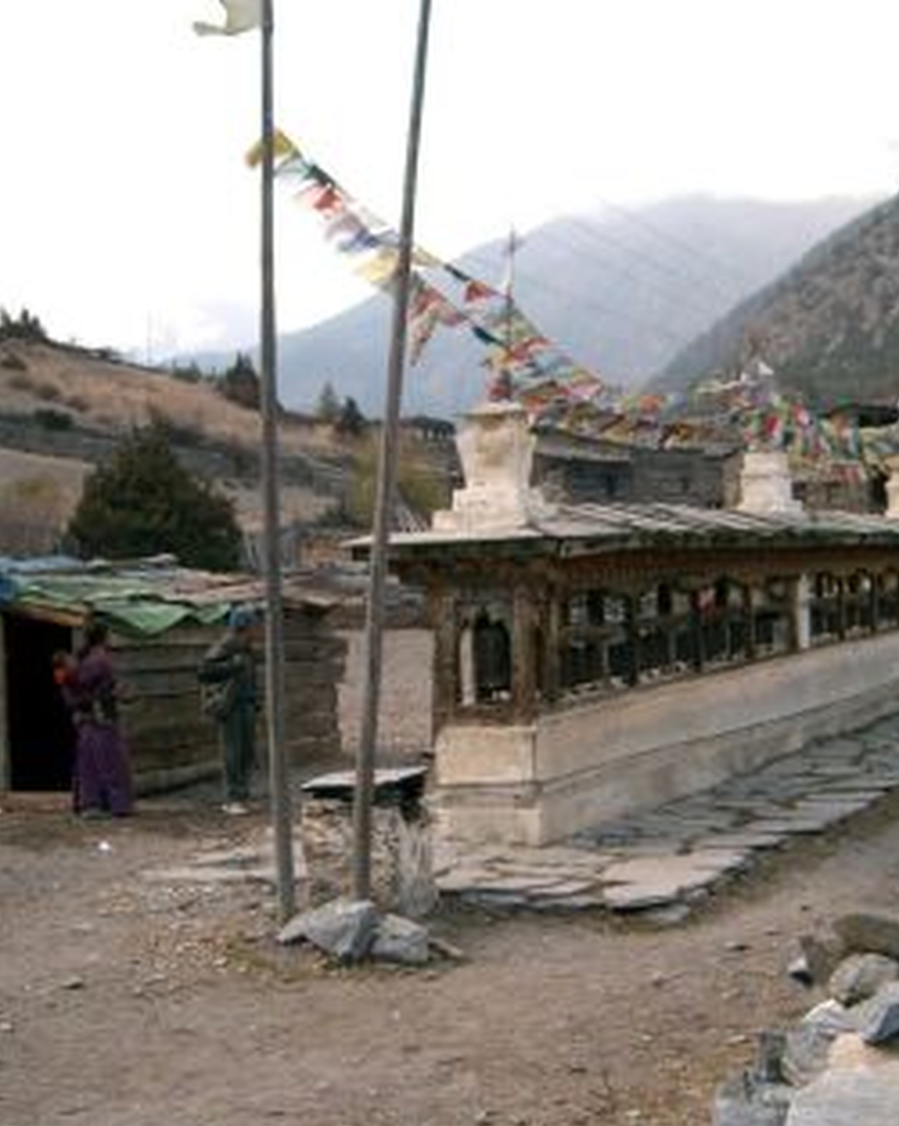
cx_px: 534
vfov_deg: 36.0
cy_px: 568
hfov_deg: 29.0
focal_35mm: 52
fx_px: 1731
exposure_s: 1/160
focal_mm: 8
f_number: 2.8
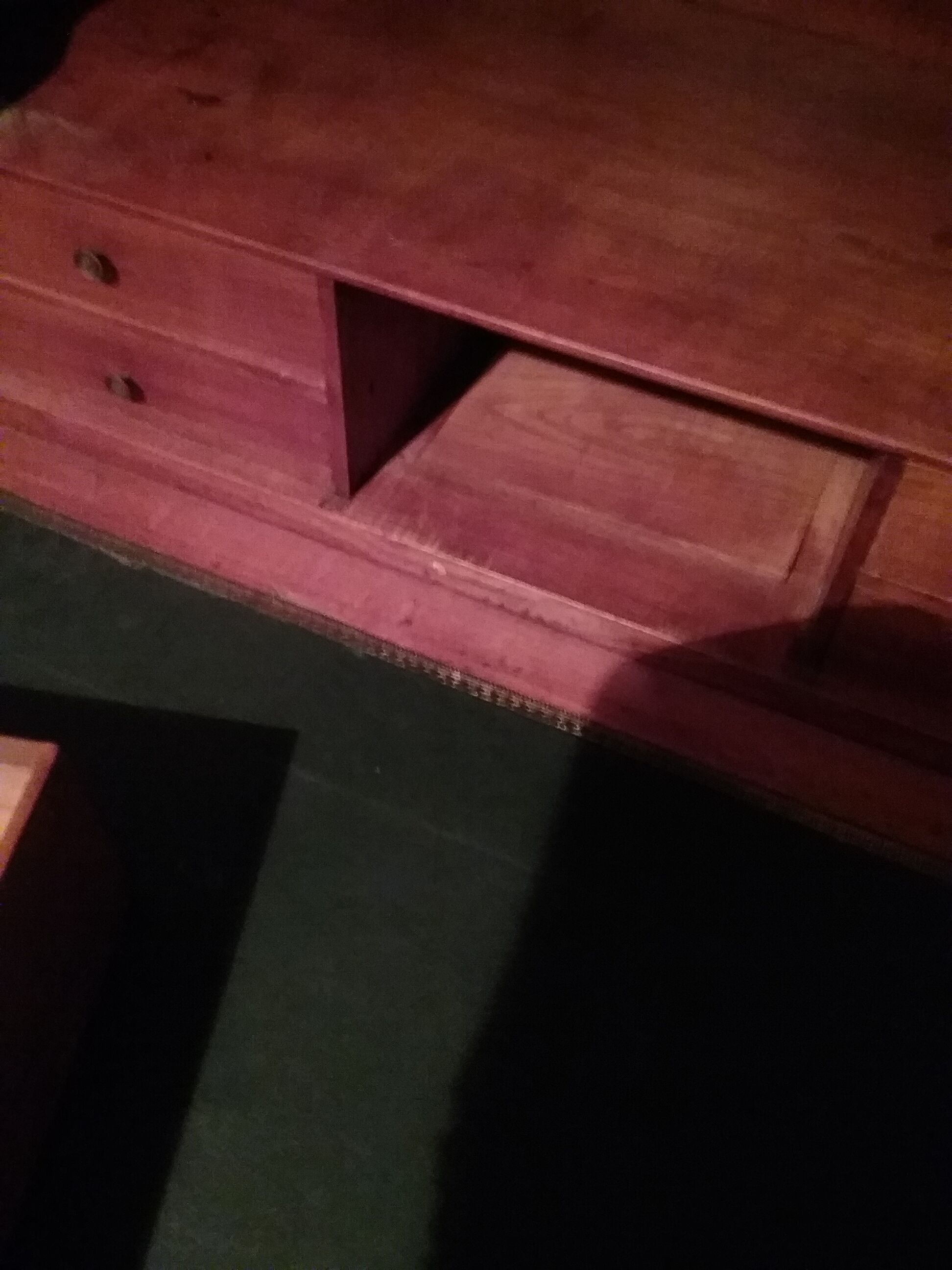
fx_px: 1137
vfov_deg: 58.4
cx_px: 476
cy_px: 635
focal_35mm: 31
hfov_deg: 45.4
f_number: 2.2
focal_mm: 3.3
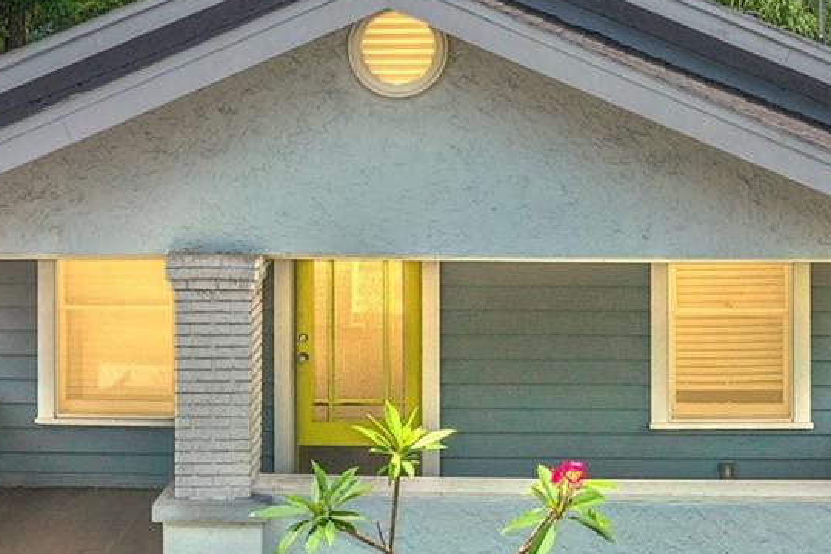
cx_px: 494
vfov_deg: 16.5
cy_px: 306
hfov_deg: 24.4
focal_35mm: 83
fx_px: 1916
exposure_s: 1/320
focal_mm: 10.26
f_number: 5.6
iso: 100
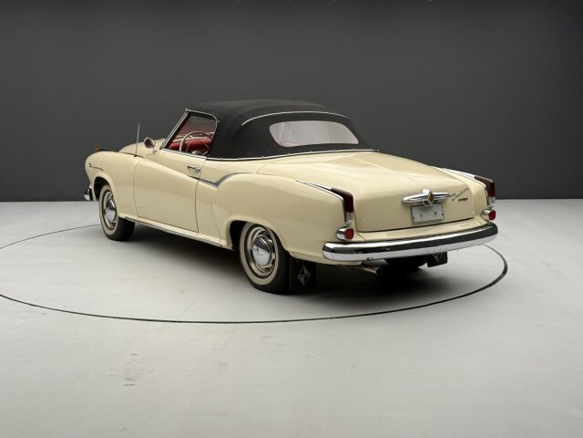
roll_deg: -0.3
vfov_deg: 30.3
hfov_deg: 39.7
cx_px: 292
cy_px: 219
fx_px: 808
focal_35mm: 48
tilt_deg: -8.3
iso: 80
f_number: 1.78
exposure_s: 1/99
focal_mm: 6.76
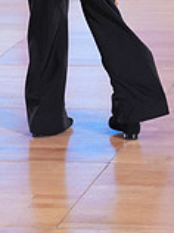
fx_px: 2211
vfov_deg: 6.0
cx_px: 76
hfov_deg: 4.5
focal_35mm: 329
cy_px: -125
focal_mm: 93
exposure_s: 1/500
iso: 2500
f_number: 2.8
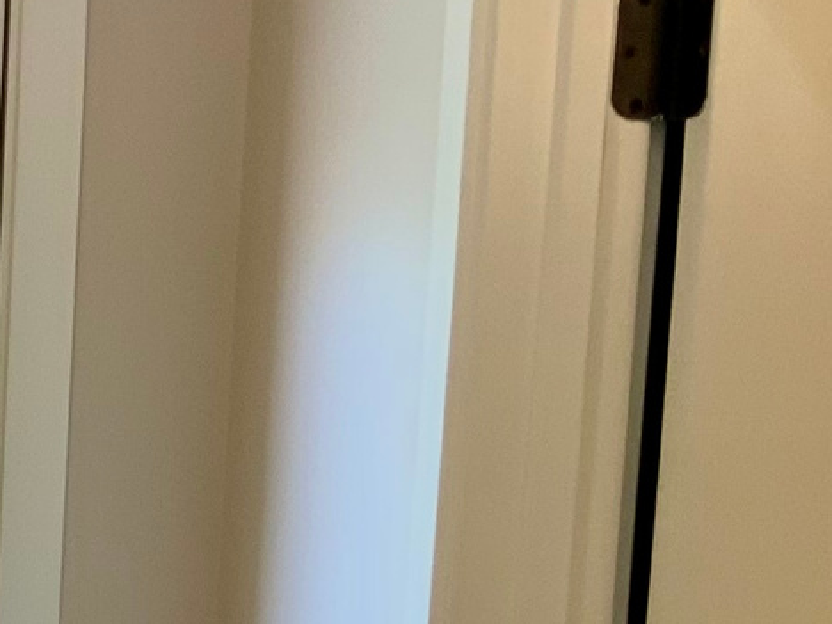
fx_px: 3052
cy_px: 1108
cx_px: -459
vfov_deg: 10.9
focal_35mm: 127
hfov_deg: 14.4
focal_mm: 3
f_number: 1.8
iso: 40
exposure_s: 1/120
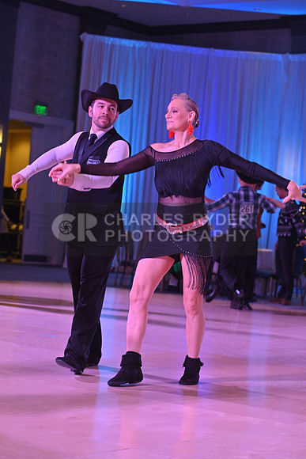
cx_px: 153
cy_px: 230
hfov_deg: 14.9
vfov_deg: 22.1
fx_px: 1172
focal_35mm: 92
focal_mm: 92
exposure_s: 1/250
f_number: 5
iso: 1800
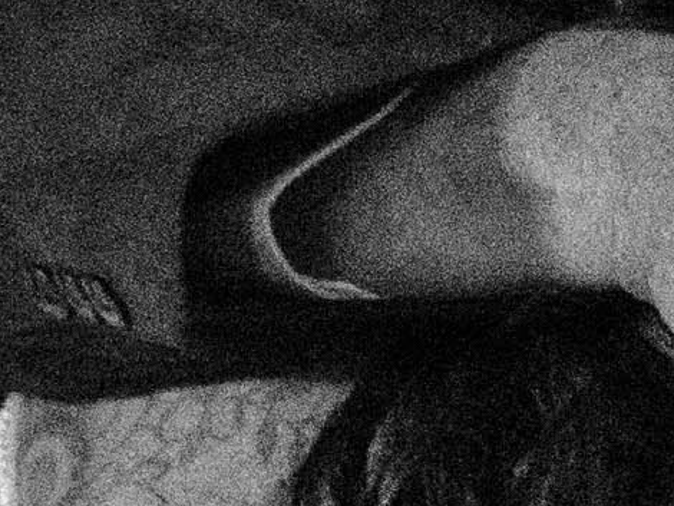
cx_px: 1216
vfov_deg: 2.5
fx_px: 11533
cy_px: -304
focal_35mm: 592
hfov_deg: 3.3
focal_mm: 35
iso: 2500
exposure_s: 1/400
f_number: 2.5
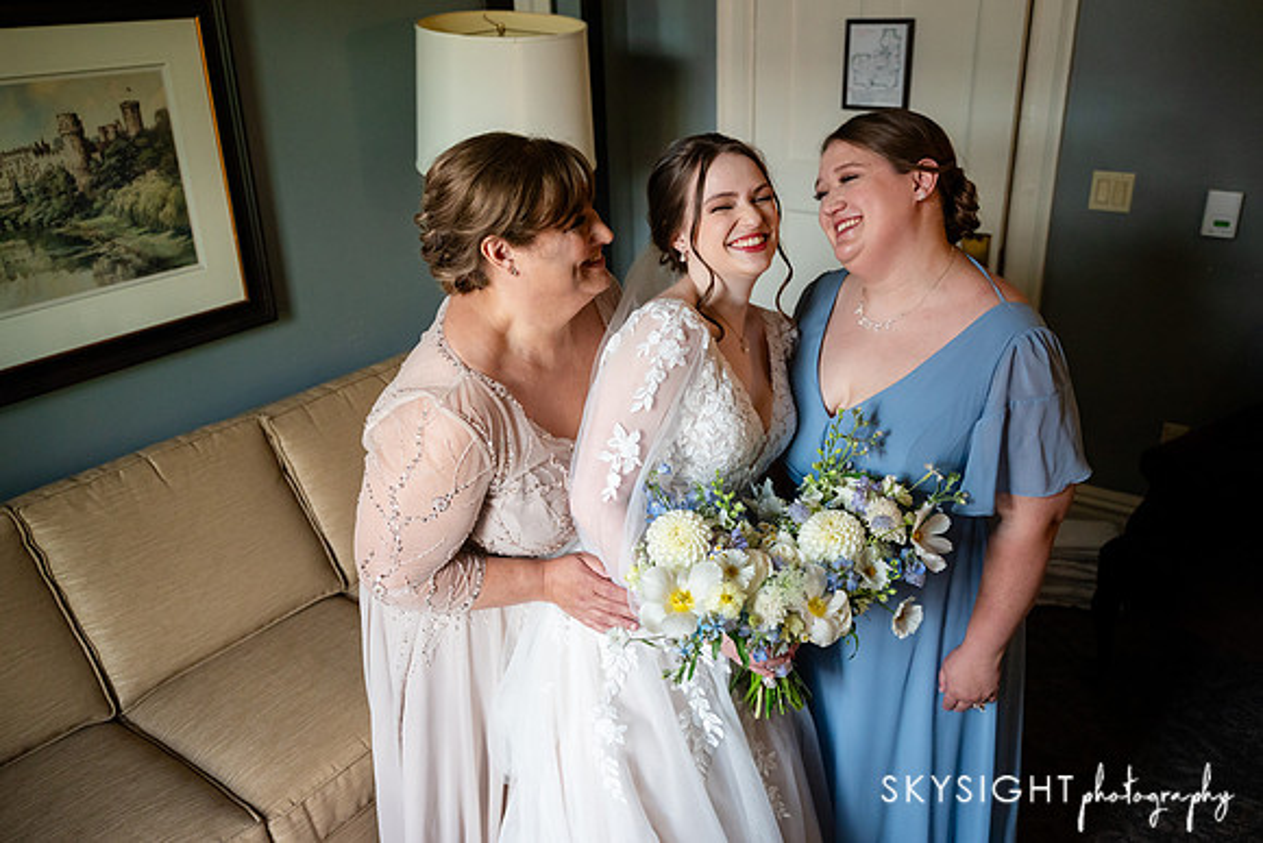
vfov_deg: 45.8
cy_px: 422
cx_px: 632
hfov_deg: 64.6
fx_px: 999
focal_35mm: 28
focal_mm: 28
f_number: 3.2
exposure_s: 1/320
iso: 2000
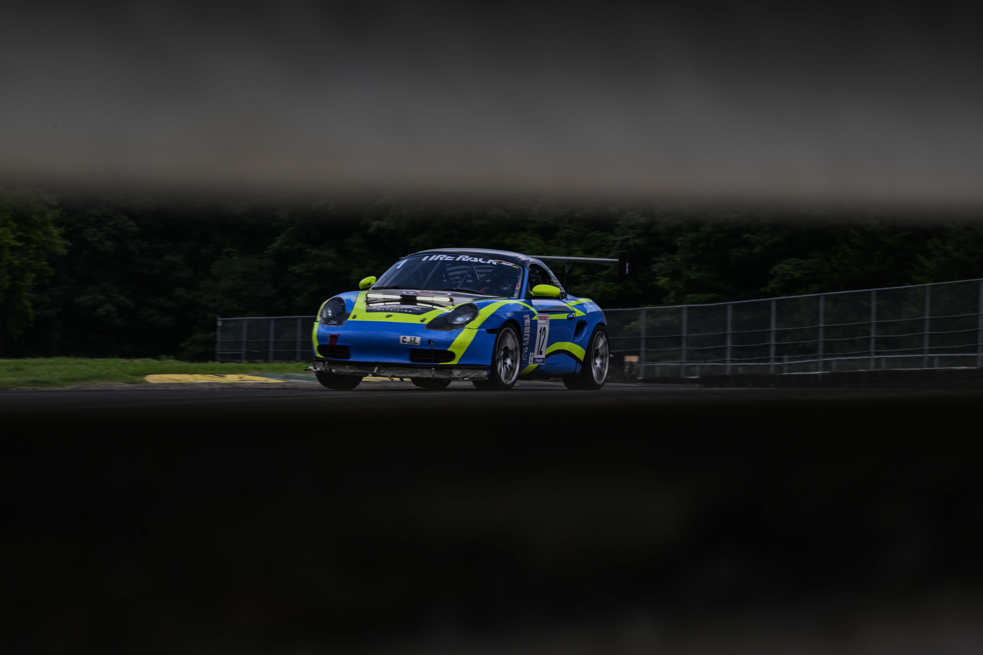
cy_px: 328
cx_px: 492
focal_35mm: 160
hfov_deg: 12.8
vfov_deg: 8.6
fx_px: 4369
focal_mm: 160
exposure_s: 1/160
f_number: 14
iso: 200
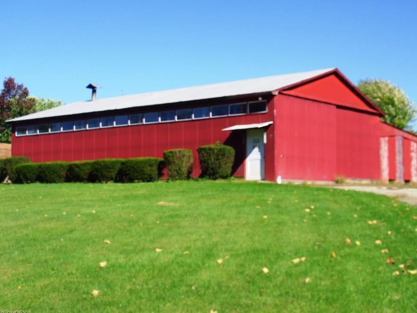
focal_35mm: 60
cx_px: 215
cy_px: 150
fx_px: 723
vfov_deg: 24.4
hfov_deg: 32.2
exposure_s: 1/500
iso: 80
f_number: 4
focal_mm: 10.04
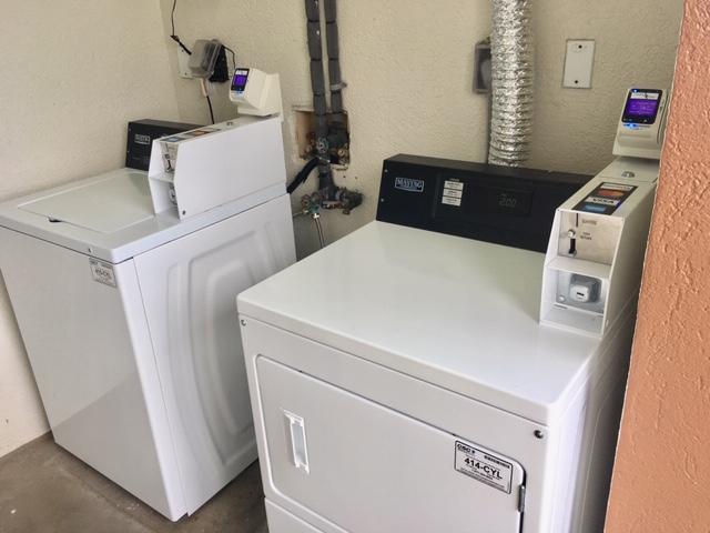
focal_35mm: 29
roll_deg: +3.2
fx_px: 595
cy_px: 266
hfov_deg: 61.7
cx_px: 355
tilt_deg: -22.7
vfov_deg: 48.2
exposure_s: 1/190
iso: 25
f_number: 2.2
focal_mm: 4.15
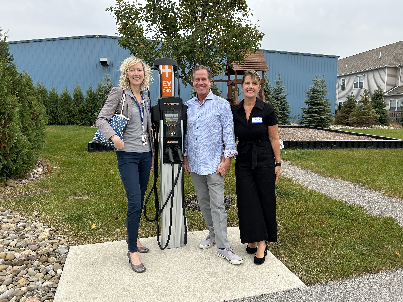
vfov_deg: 53.1
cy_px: 151
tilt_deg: -7.5
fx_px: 303
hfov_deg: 67.3
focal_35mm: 26
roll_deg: +1.5
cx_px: 202
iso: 50
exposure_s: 1/658
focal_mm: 5.7
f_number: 1.5
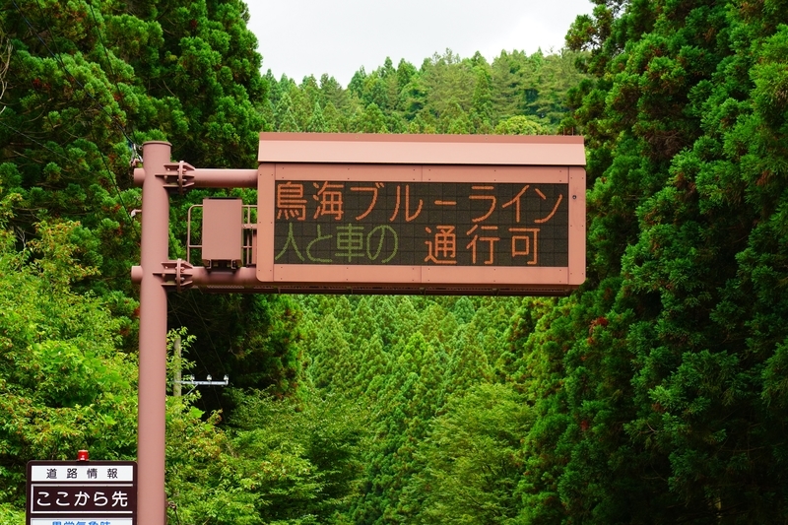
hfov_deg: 19.5
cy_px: 262
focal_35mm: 105
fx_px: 2298
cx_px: 394
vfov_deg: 13.0
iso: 800
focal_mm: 105
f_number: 8
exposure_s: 1/500
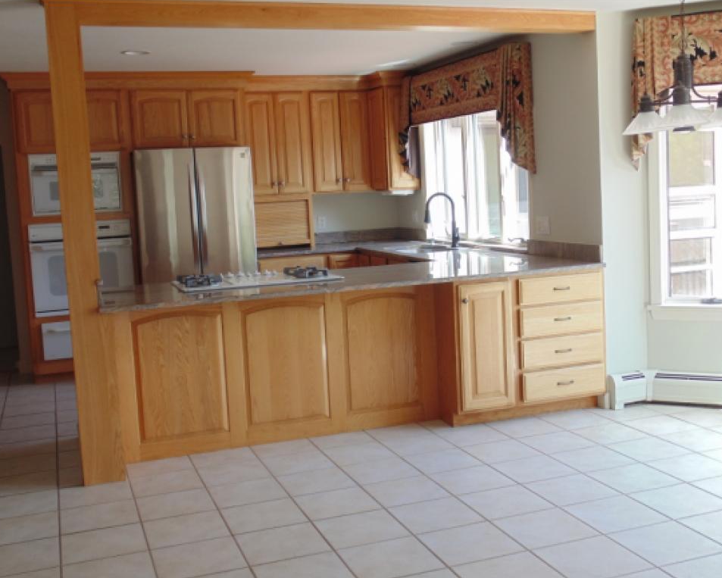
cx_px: 376
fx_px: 919
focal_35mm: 43
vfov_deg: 34.9
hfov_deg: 42.9
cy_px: 287
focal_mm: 7.4
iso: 80
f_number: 3.6
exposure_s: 1/50
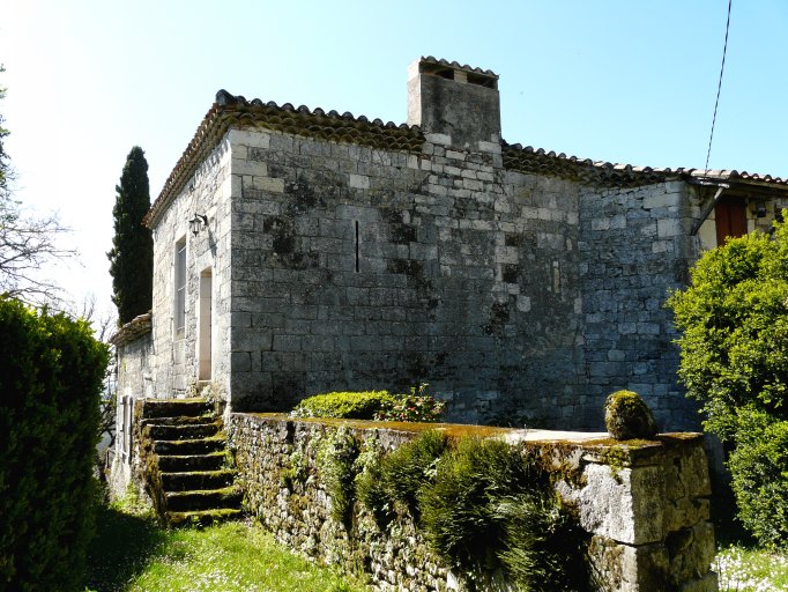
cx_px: 394
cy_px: 296
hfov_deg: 61.6
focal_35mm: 29
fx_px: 660
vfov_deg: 48.3
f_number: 5
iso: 100
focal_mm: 4.7
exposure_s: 1/250
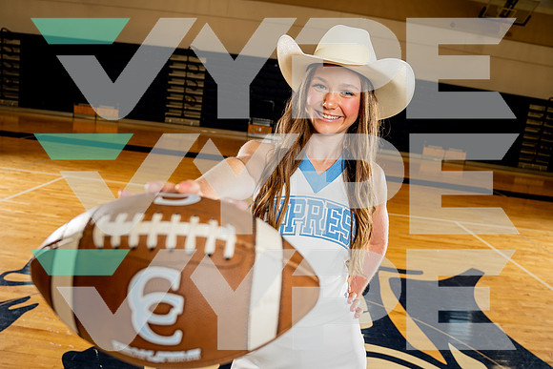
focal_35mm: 26
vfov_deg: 49.3
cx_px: 274
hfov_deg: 69.1
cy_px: 182
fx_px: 402
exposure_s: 1/250
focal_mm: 24
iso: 320
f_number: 4
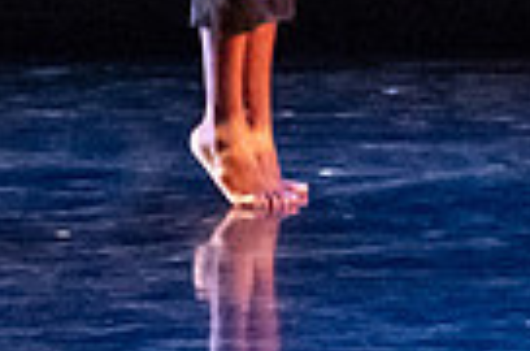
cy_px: -286
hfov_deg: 7.7
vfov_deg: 5.0
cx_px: 588
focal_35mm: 268
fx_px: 3936
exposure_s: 1/250
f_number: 2.8
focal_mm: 49
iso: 6400
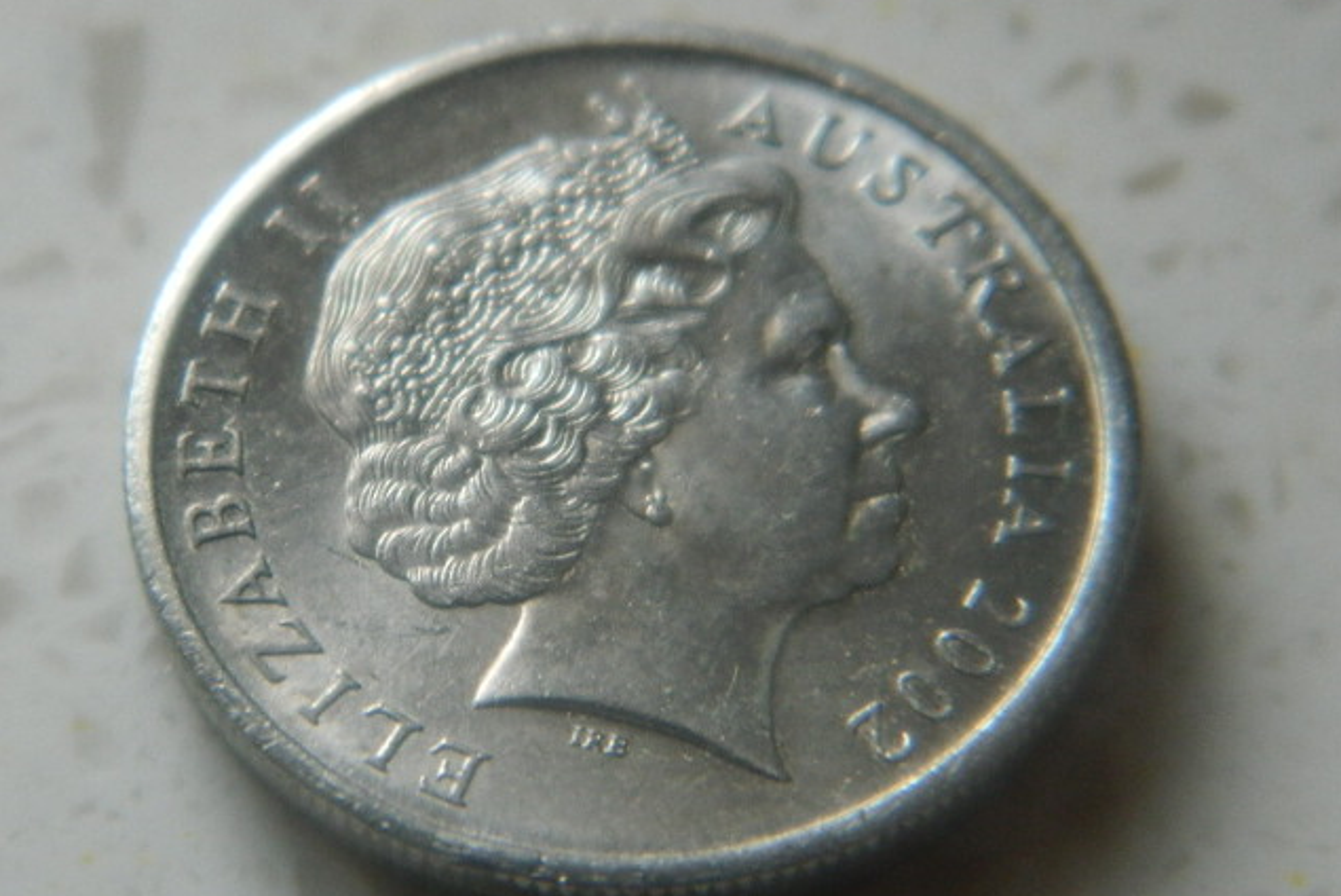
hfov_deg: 23.1
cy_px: 475
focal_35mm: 88
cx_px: 674
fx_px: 3279
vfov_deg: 15.5
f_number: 4.2
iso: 160
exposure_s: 1/60
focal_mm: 15.1
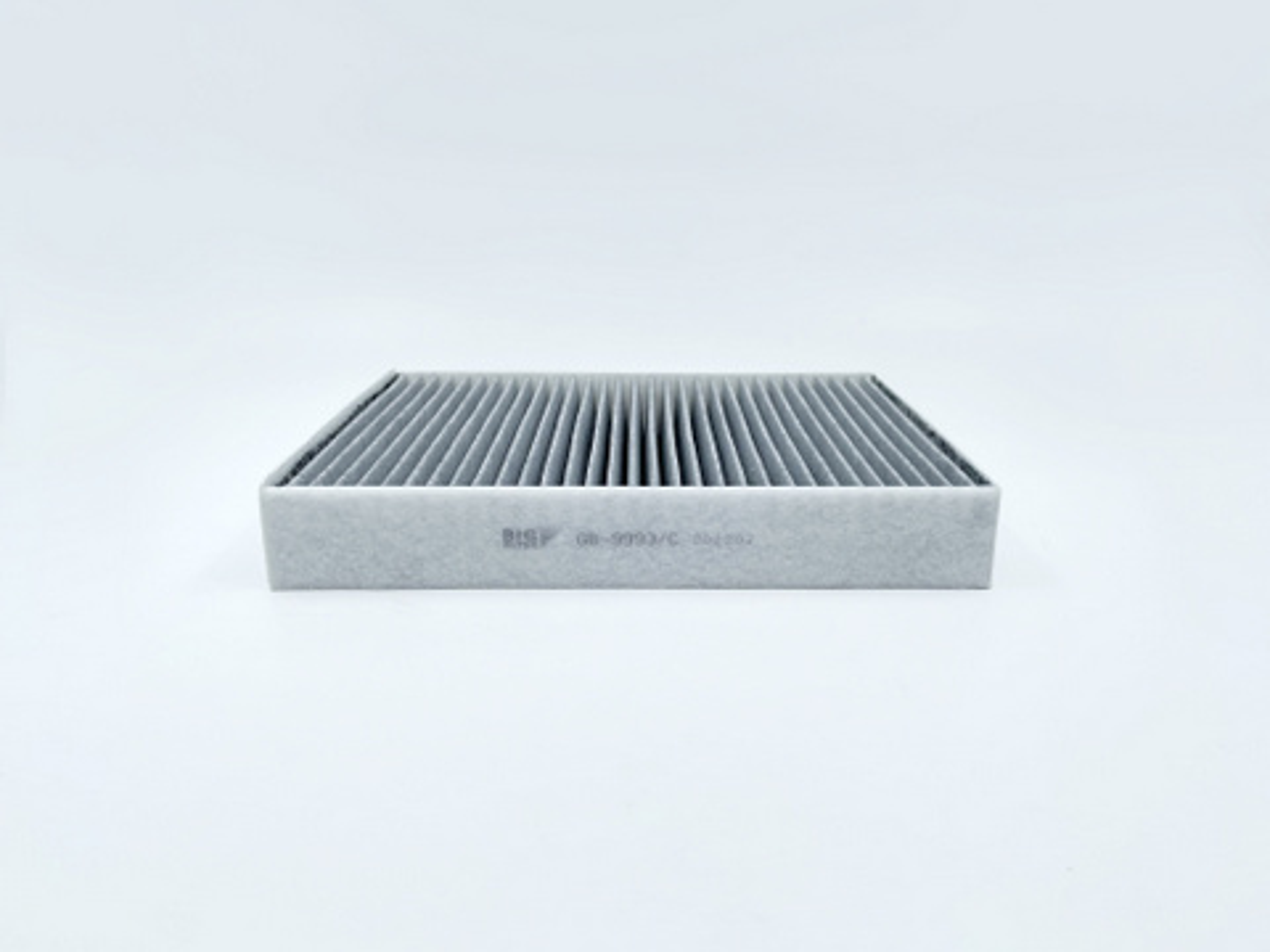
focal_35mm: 26
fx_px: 954
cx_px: 635
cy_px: 476
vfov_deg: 53.1
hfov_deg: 67.3
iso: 32
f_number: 1.6
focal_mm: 4.2
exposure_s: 1/1125
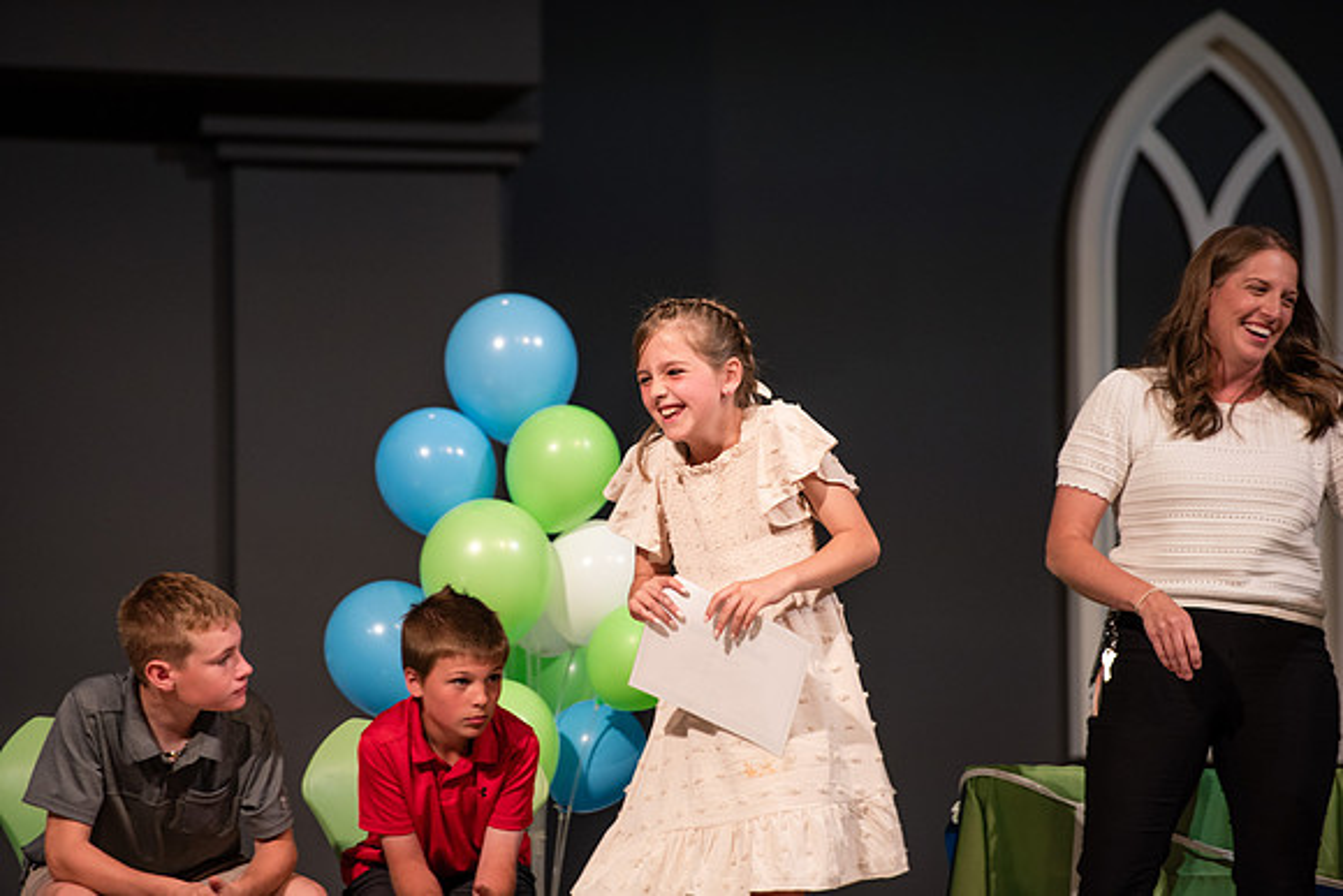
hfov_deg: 10.3
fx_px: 7463
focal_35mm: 200
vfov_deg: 6.9
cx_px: 672
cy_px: 448
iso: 800
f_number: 2.8
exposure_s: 1/250
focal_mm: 200
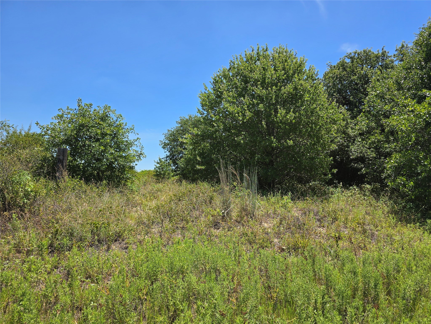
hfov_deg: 73.9
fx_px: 286
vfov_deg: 58.9
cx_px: 216
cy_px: 162
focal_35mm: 23
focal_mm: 6.3
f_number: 1.7
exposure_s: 1/641
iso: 12
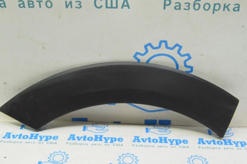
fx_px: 349
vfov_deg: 26.4
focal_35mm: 51
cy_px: 82
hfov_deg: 38.9
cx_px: 124
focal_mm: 34
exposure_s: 1/20
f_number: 20
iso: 6400
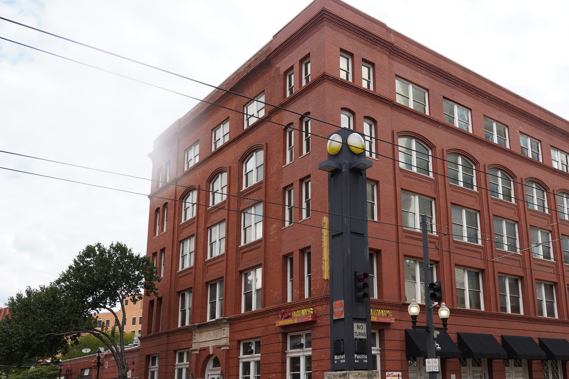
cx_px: 359
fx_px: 569
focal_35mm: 36
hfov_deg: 52.5
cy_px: 242
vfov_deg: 36.6
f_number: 10
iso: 100
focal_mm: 28
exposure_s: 1/100
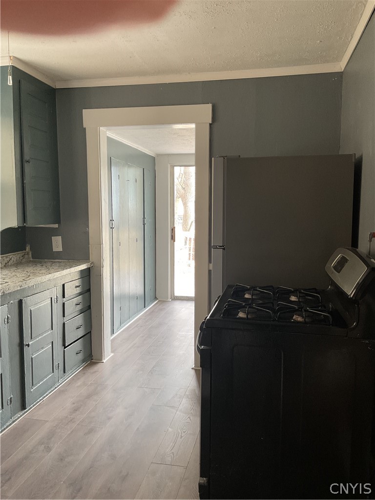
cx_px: 188
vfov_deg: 61.7
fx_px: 419
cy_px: 250
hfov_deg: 48.2
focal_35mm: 29
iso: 64
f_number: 1.8
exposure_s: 1/60
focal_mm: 3
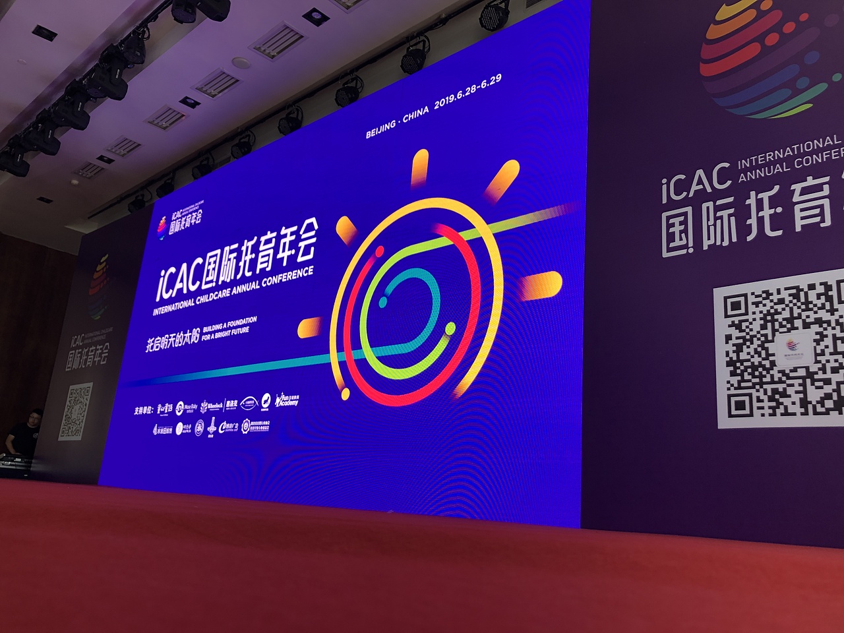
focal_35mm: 28
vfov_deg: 49.7
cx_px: 422
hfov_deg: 63.4
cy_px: 316
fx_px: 683
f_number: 1.8
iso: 100
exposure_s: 1/120
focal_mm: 4
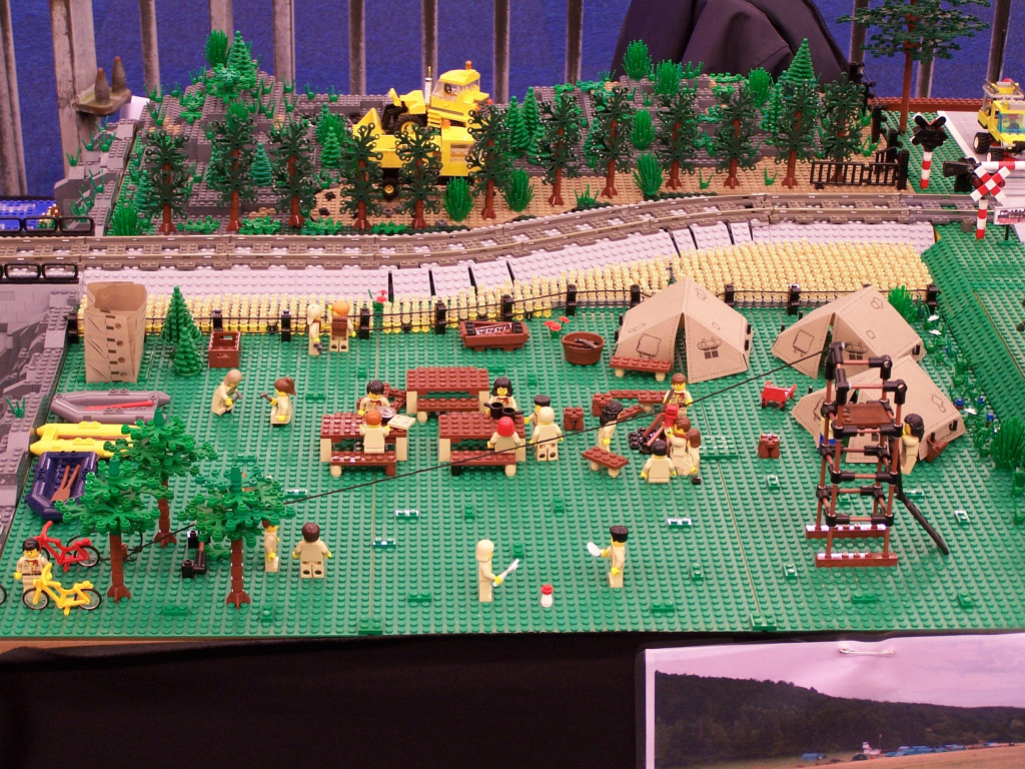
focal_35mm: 69
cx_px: 512
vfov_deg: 21.3
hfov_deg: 28.2
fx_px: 2043
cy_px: 384
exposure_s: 1/2
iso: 80
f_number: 3.2
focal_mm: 11.5
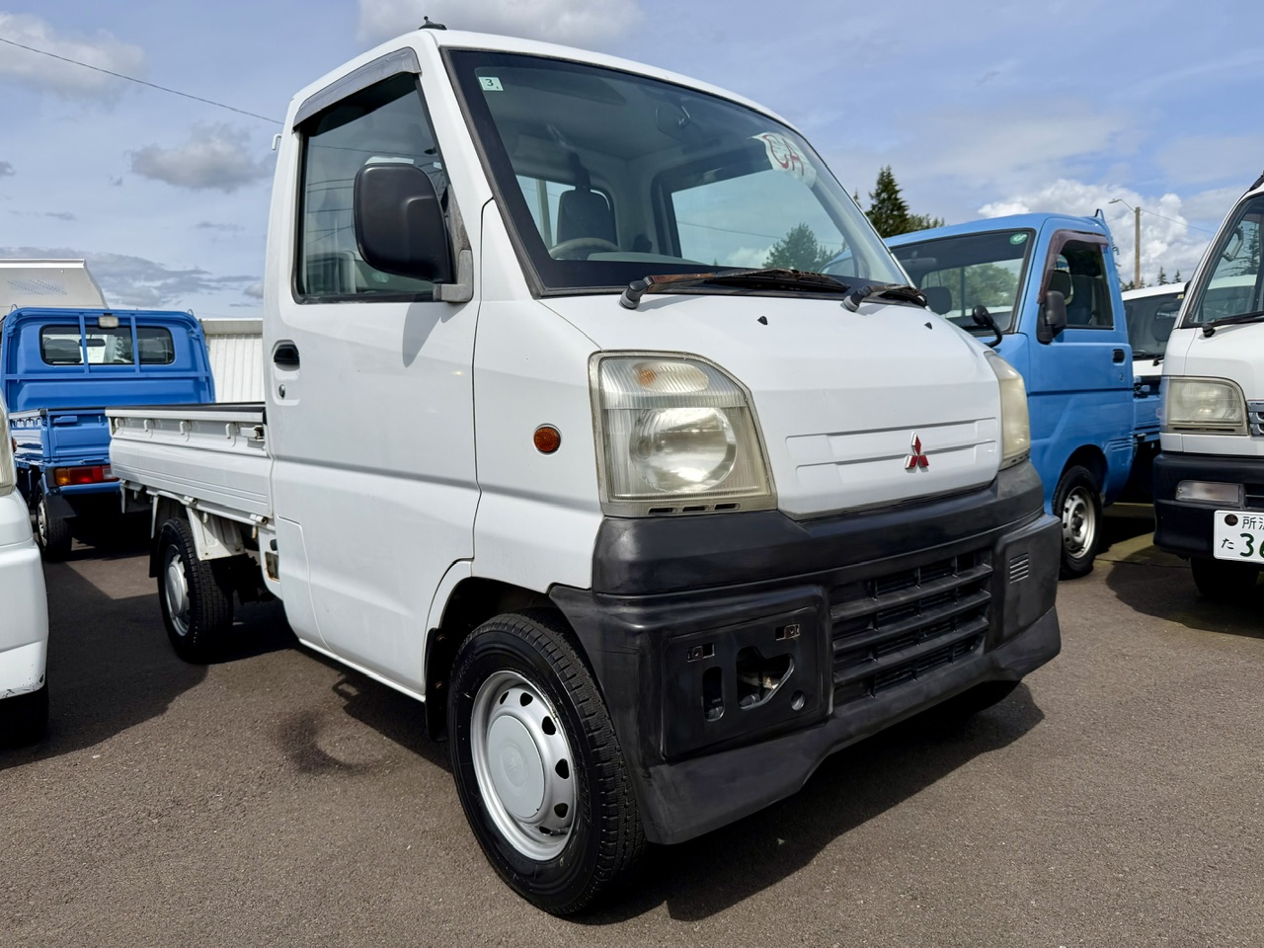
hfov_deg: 71.6
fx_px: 876
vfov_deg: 56.8
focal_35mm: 24
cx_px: 632
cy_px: 474
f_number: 1.78
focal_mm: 6.76
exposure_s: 1/10309
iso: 80
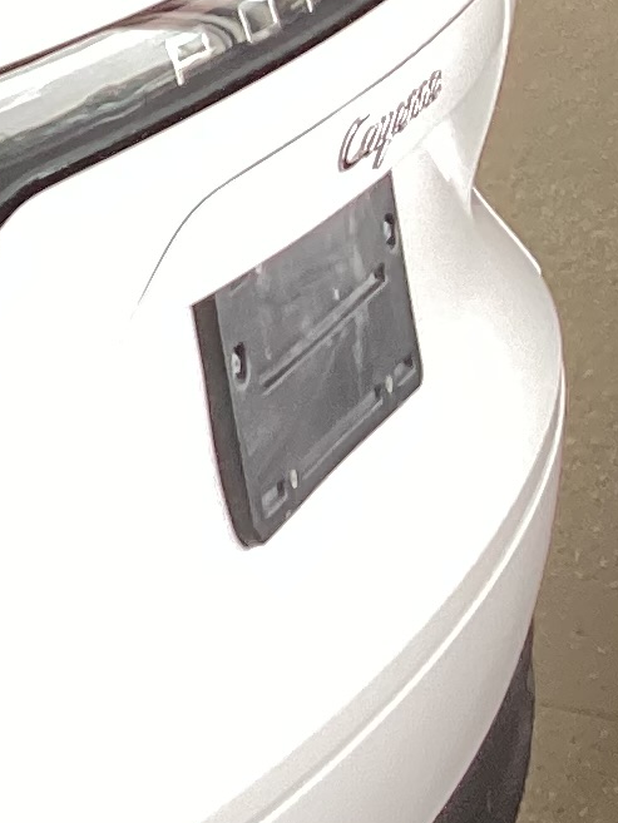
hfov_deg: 8.1
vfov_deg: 12.8
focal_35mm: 154
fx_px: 3665
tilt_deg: -21.8
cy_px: 410
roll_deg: +2.2
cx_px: -1282
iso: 80
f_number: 2.4
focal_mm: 3.3
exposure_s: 1/120
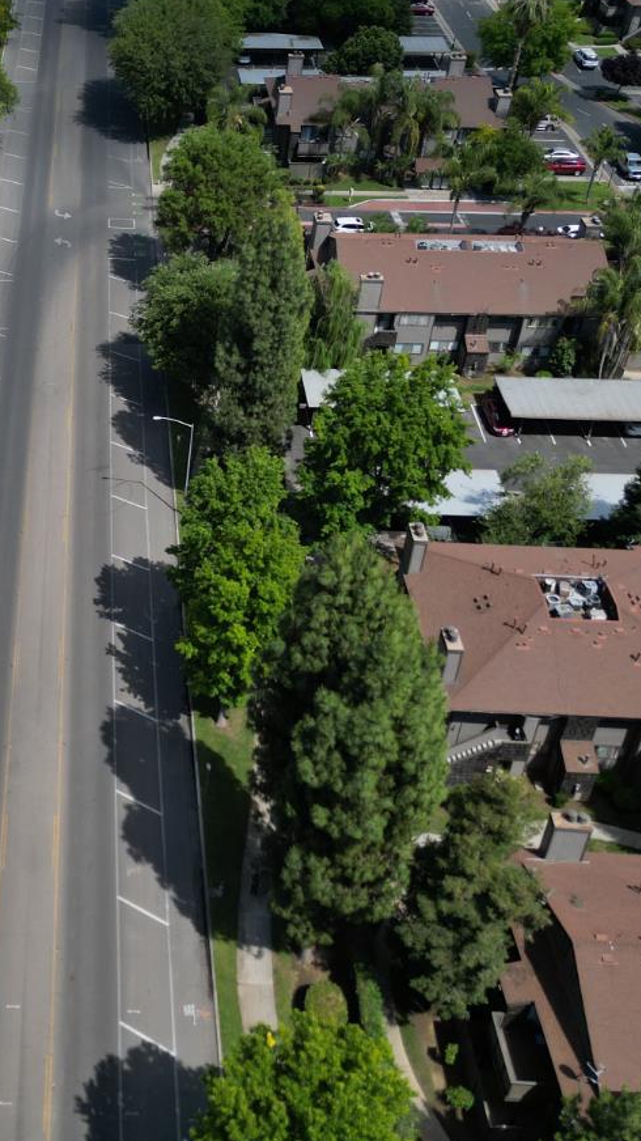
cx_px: -12
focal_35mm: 45
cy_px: 493
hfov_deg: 25.1
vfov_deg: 45.4
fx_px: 1361
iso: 120
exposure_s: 1/4000
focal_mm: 6.72
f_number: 1.7
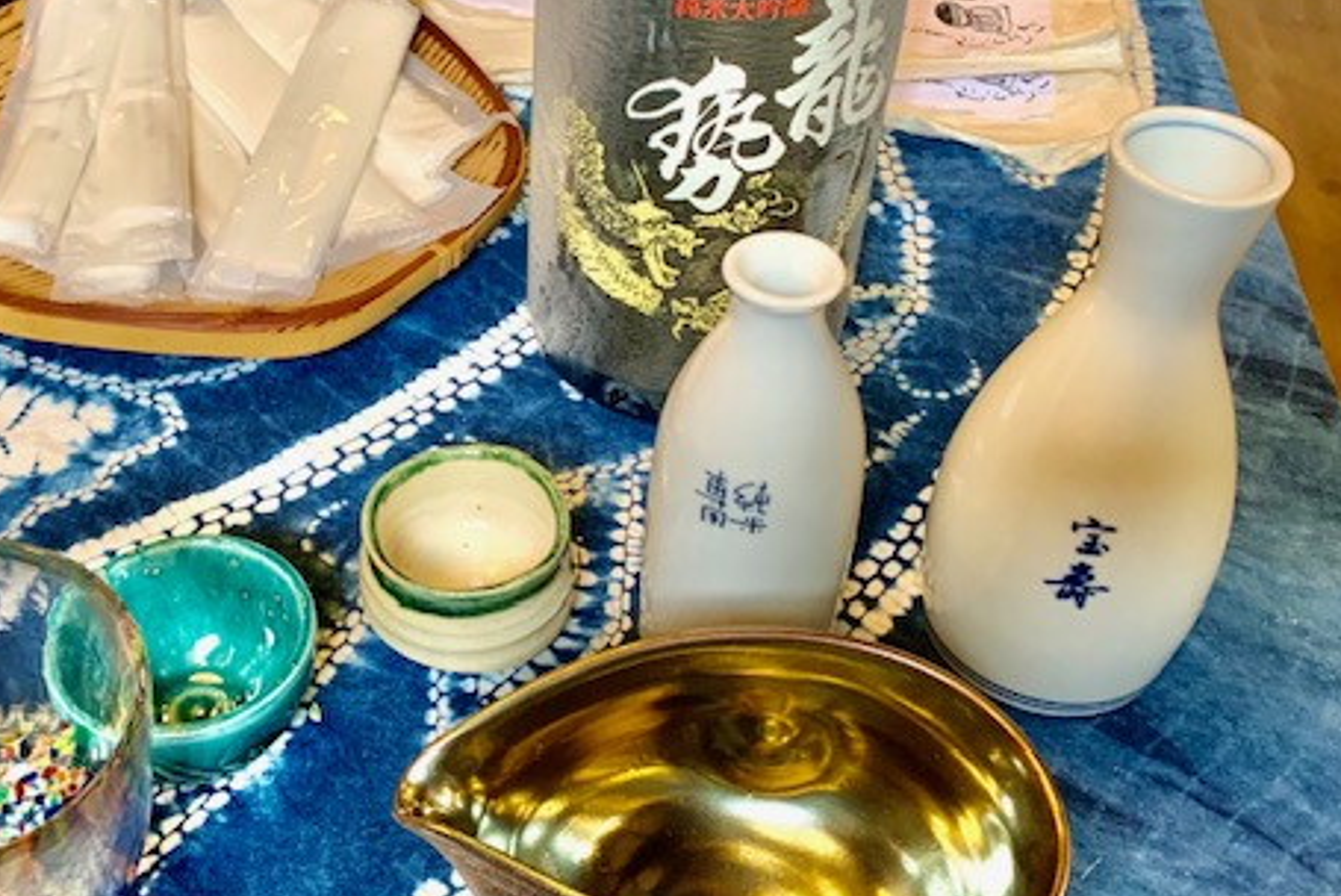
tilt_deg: -42.7
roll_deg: +0.3
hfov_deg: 50.7
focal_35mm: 38
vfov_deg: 35.1
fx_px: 1416
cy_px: 436
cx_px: 693
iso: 200
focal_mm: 4.25
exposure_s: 1/60
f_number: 1.8
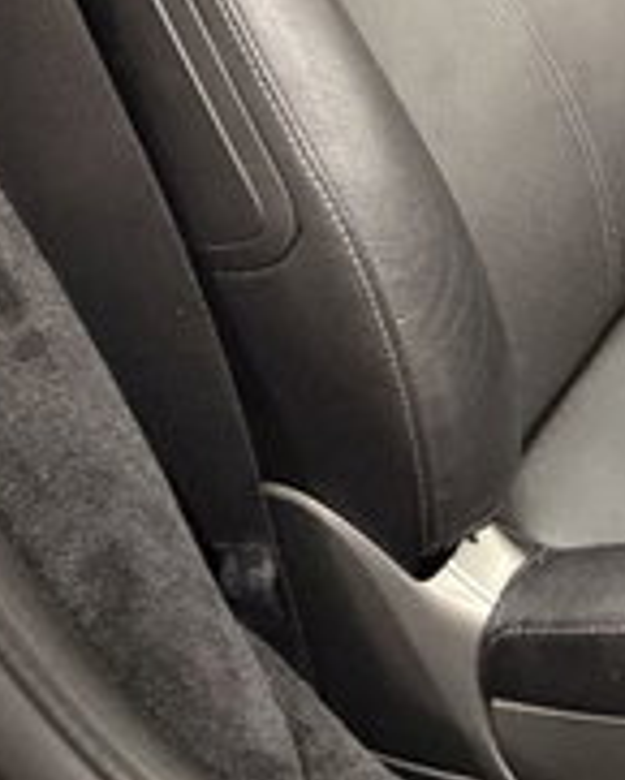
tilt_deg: -16.1
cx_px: 1039
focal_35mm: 58
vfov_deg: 28.0
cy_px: -181
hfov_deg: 20.6
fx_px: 1340
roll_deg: -4.0
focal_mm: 2.22
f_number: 2.2
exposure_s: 1/40
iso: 1000
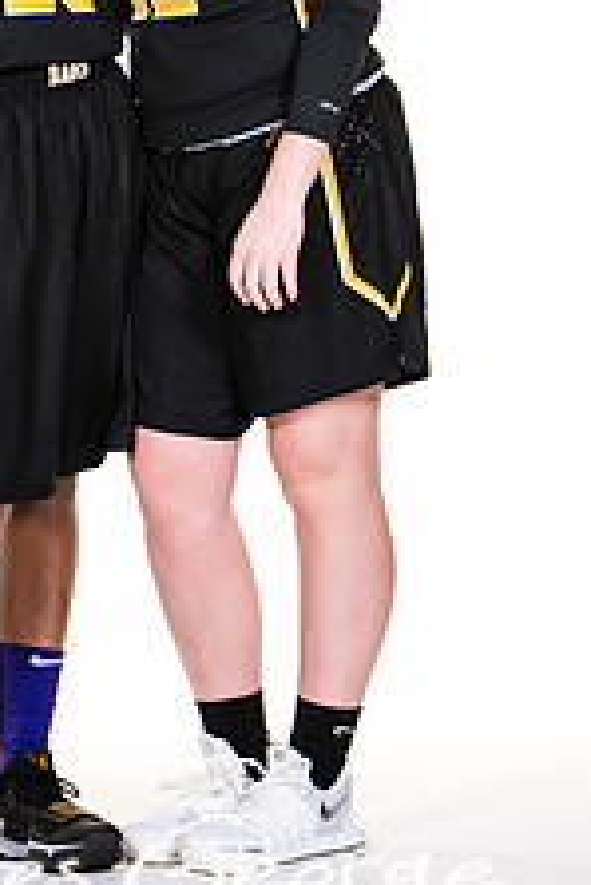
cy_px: 159
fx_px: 7597
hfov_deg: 4.5
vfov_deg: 6.7
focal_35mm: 309
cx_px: 135
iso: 200
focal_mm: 102
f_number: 6.3
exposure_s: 1/160
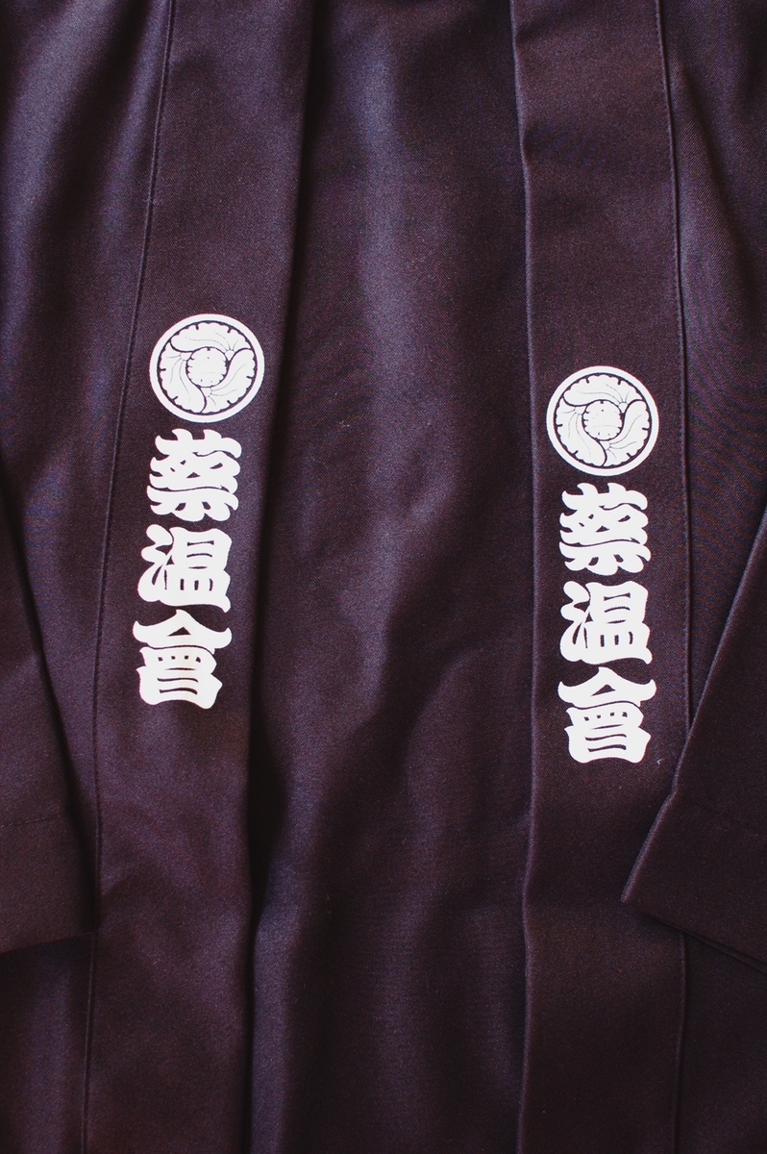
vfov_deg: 37.9
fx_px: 1681
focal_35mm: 52
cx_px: 384
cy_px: 577
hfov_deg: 25.7
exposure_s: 1/80
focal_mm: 35
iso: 800
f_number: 4.5
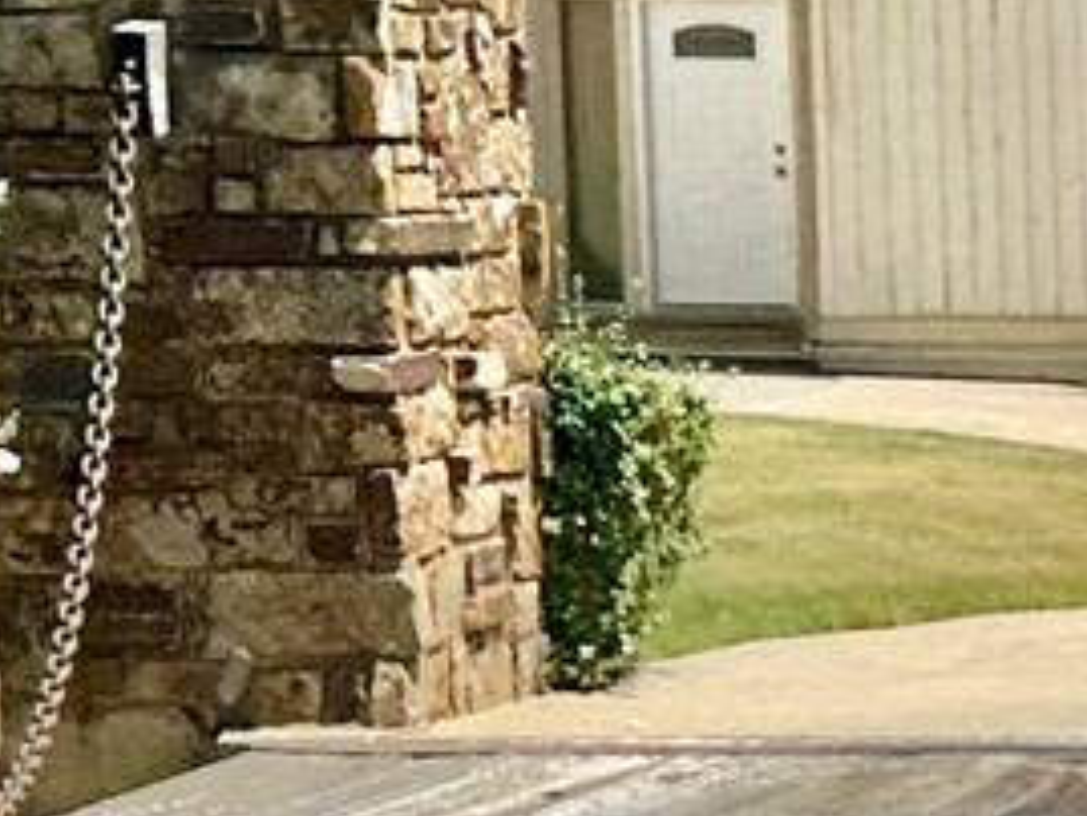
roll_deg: -1.1
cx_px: 2287
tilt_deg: -7.5
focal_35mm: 171
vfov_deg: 8.7
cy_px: 497
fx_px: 5372
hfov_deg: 10.5
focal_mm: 6.86
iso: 80
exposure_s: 1/4545
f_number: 1.78
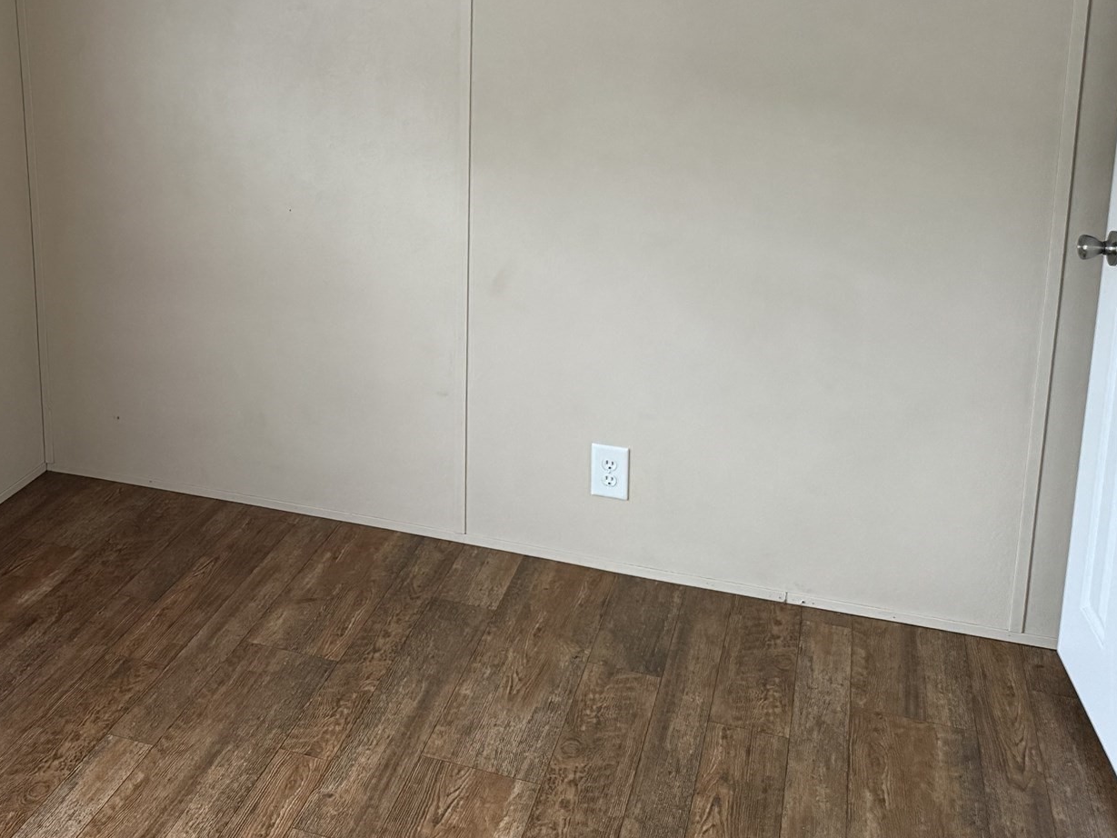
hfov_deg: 45.8
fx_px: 1291
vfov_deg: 34.9
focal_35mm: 40
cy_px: 169
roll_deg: +1.1
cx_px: 337
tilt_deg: -11.7
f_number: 1.78
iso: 800
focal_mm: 6.76
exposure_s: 1/60
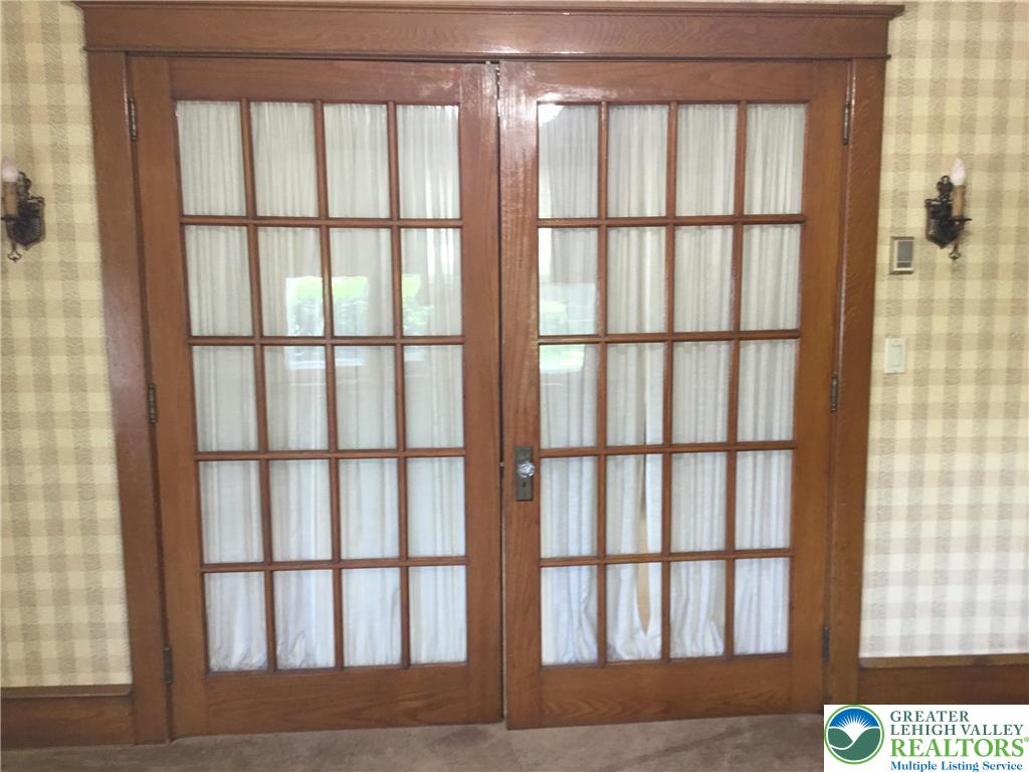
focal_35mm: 31
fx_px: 922
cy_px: 386
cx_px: 514
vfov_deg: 45.4
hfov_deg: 58.4
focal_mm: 3.3
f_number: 2.4
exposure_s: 1/30
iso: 80
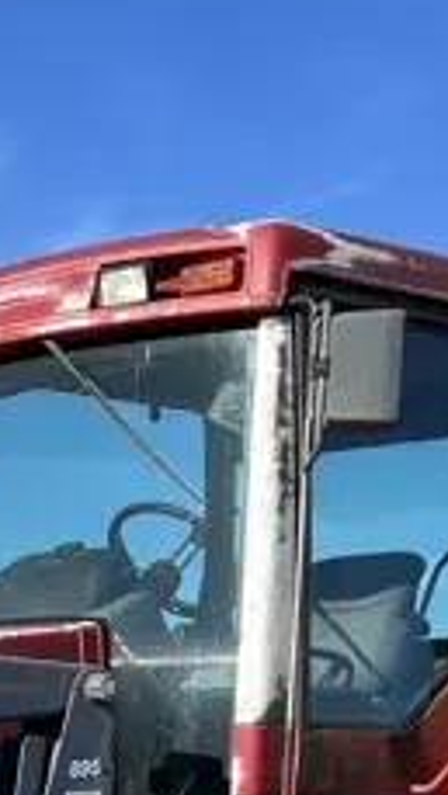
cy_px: 1090
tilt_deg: -5.9
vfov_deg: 16.8
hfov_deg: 9.7
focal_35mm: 119
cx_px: -372
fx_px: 2510
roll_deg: +0.4
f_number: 1.5
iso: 50
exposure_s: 1/3356
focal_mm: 5.7
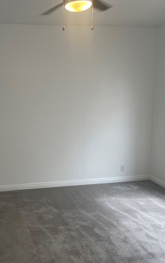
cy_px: 131
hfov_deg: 34.0
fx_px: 266
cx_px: 50
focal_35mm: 37
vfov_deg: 52.7
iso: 80
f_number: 1.6
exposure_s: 1/120
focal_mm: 4.2
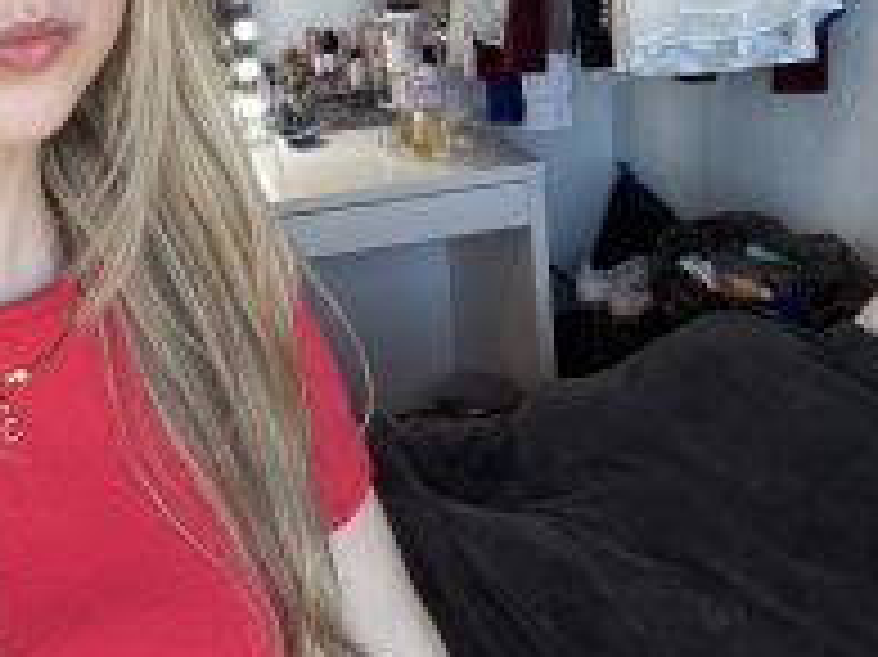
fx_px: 1343
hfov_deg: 33.6
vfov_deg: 26.7
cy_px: 88
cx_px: 36
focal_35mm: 53
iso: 50
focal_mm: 2.69
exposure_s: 1/121
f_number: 1.9
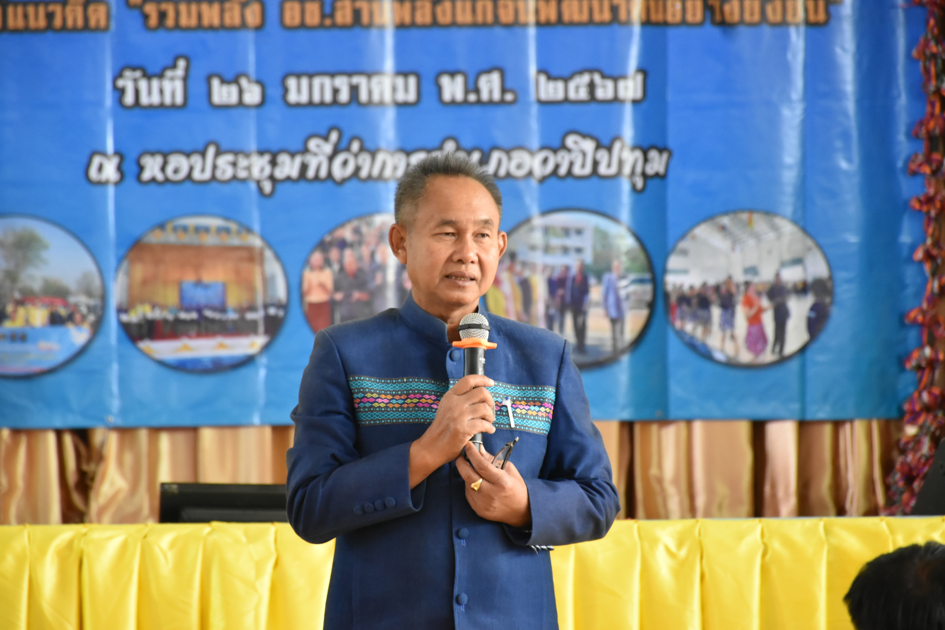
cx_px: 472
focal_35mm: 210
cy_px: 315
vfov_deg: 6.5
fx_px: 5512
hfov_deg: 9.8
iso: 3200
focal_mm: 140
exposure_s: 1/125
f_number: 5.6
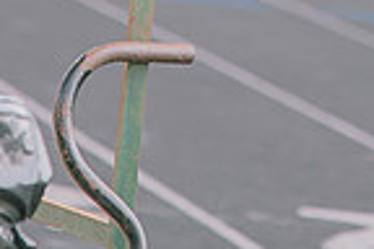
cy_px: -215
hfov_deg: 4.2
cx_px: 286
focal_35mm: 485
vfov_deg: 2.8
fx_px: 5038
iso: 200
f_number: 4
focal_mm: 120
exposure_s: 1/200
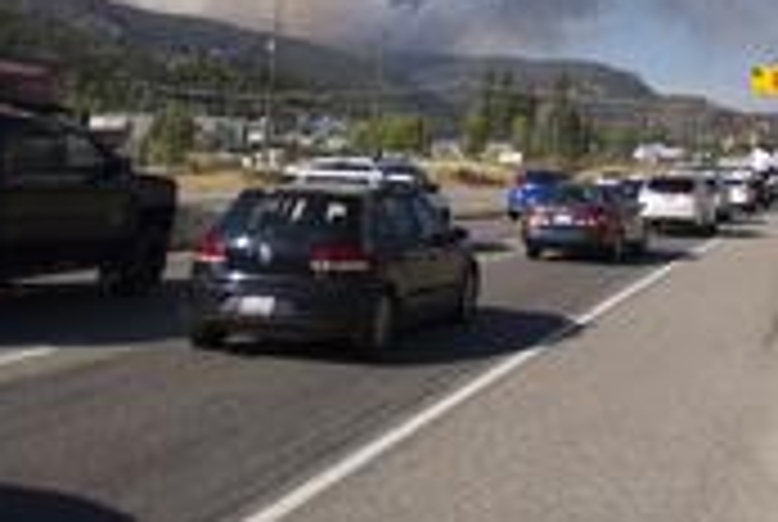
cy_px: -194
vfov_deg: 17.8
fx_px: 1537
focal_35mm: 71
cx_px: 670
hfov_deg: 27.6
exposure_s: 1/2000
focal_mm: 24
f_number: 2.8
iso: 50
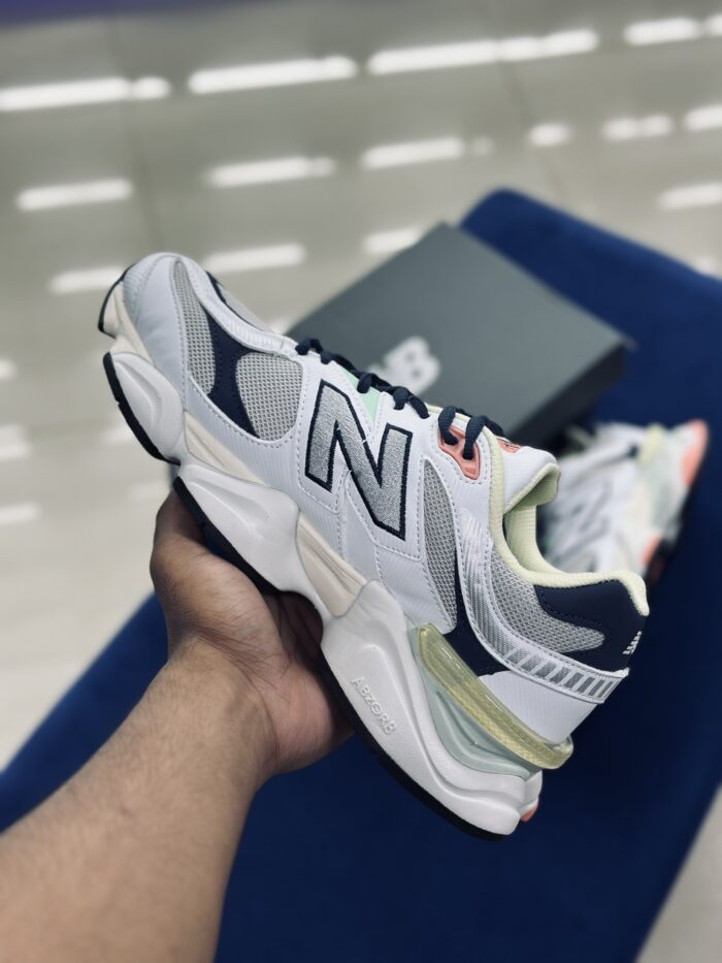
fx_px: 1335
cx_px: 361
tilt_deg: -54.8
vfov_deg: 39.7
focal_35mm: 48
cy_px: 482
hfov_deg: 30.3
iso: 64
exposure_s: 1/121
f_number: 1.78
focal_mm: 6.86
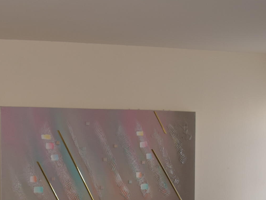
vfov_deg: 18.5
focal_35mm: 77
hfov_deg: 25.1
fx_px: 592
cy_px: 216
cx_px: 81
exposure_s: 1/60
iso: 360
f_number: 4
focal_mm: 18
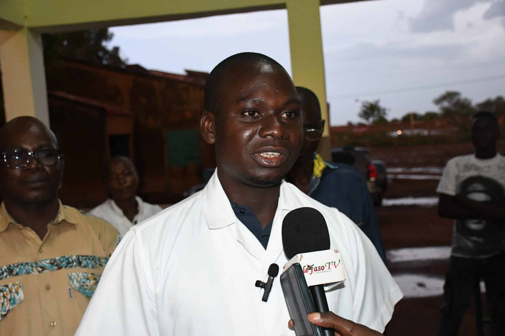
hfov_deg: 48.5
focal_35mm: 40
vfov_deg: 33.4
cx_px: 252
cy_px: 168
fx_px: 561
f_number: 4
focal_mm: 27
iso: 5600
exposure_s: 1/250
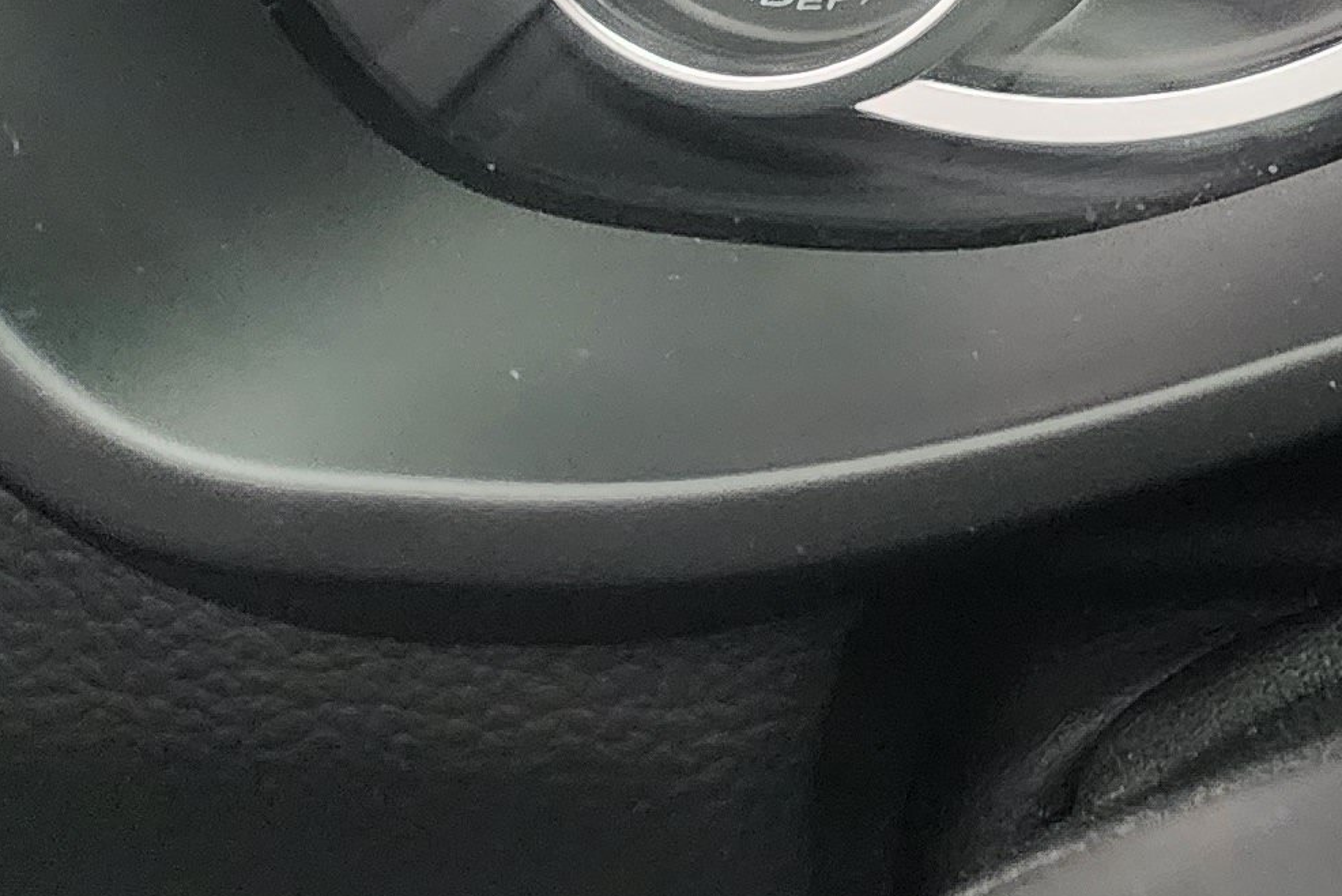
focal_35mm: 97
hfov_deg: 16.8
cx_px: 2540
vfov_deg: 12.5
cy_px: -877
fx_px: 3617
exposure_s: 1/25
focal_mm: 6.4
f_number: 1.8
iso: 640
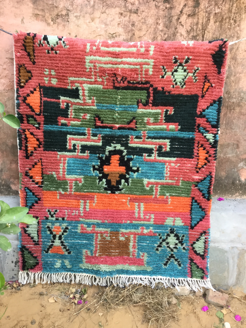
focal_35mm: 31
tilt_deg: -14.7
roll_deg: -3.0
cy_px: 164
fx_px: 294
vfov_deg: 58.4
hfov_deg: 45.4
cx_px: 123
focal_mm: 3.3
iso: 32
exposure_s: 1/33
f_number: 2.4
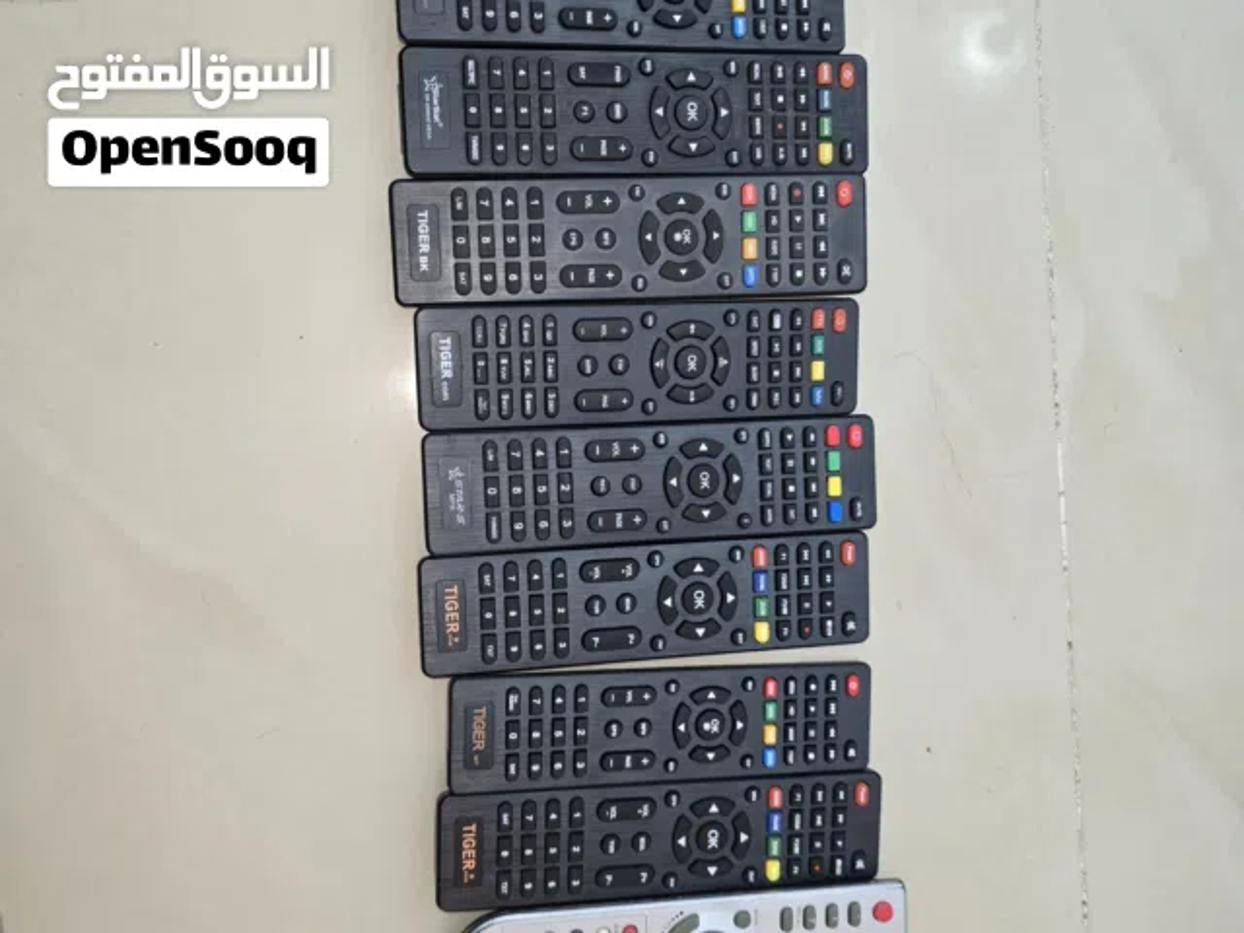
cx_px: 622
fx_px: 827
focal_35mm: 23
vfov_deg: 58.9
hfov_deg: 73.9
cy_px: 466
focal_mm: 6.3
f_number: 1.7
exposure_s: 1/25.1
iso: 125
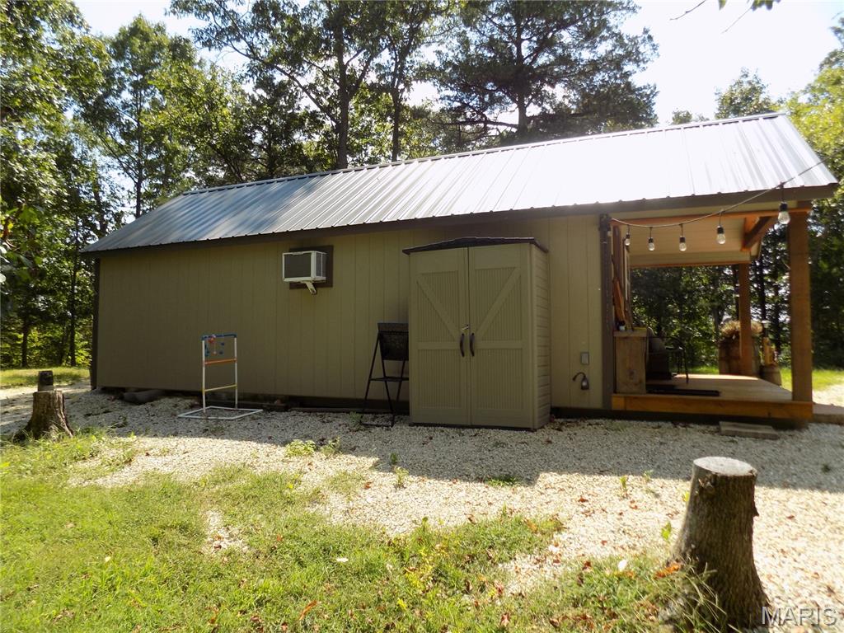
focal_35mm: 23
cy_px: 316
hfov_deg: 73.9
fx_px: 561
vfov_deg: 58.9
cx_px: 422
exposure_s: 1/500
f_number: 3.1
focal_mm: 4
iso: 80
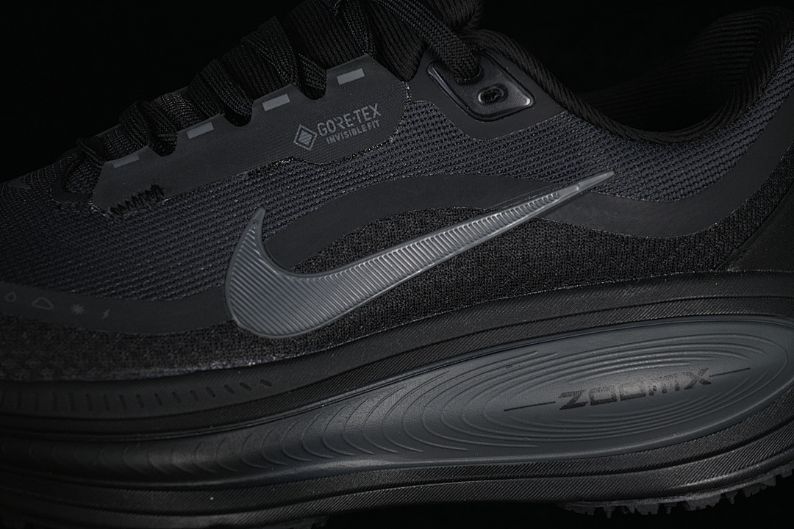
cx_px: 397
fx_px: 1654
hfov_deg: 27.0
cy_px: 264
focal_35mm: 75
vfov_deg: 18.2
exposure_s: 1/50
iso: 160
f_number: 6.3
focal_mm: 50
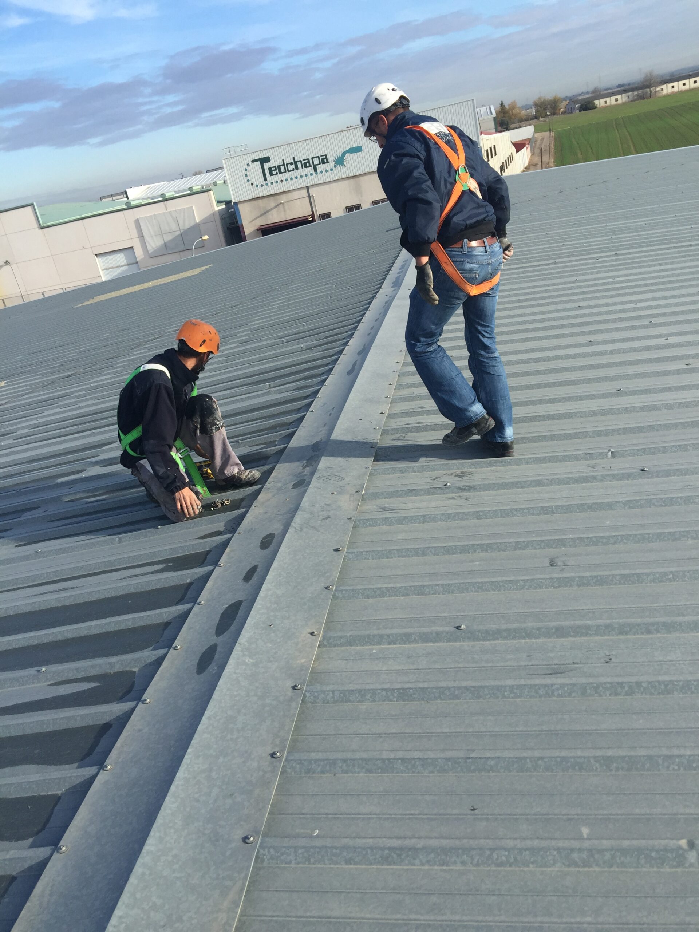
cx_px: 350
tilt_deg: -19.1
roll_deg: +12.9
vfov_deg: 61.7
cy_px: 466
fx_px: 781
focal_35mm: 29
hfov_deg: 48.2
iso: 32
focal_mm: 4.15
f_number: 2.2
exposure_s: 1/1163
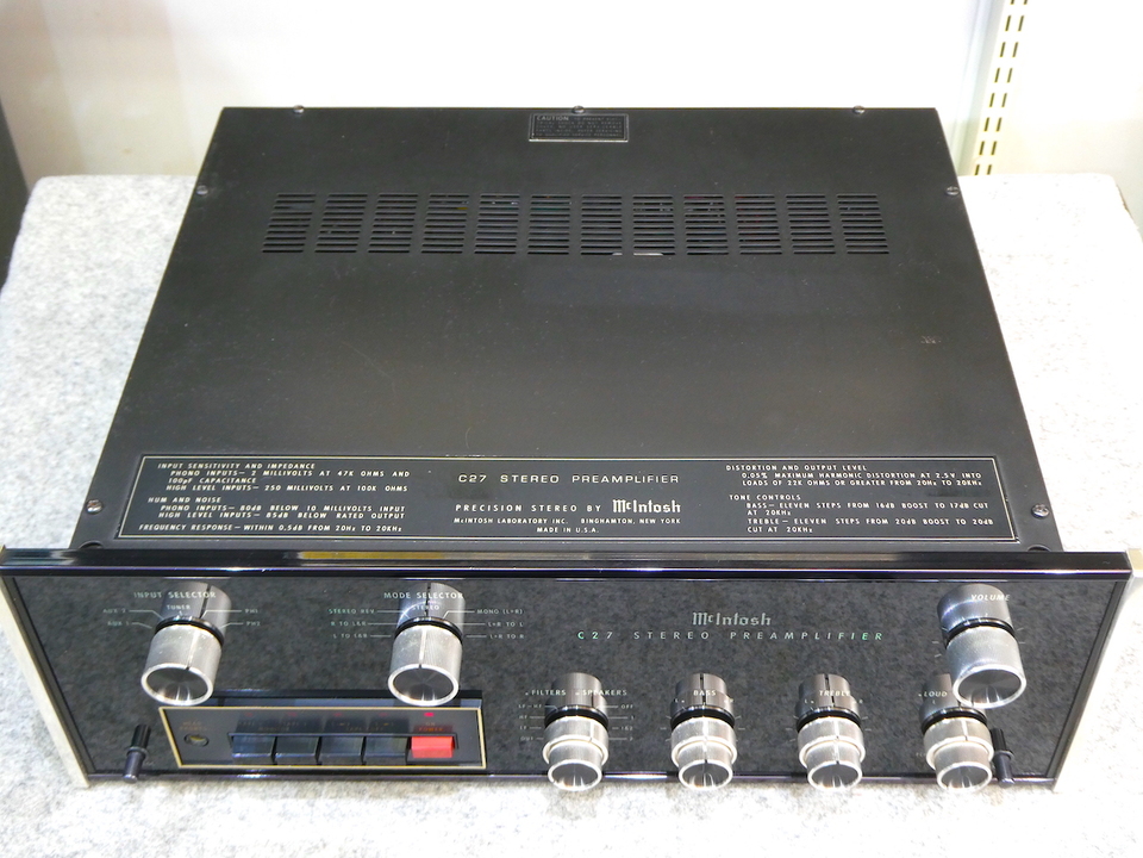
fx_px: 1453
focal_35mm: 44
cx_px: 572
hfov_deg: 42.9
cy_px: 429
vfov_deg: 32.9
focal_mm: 7.8
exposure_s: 1/10
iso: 200
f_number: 3.9
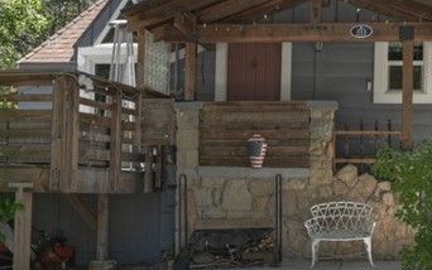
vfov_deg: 21.3
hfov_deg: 34.1
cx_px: 273
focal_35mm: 60
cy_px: 17
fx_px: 701
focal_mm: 19.5
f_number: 8
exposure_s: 1/200
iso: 100
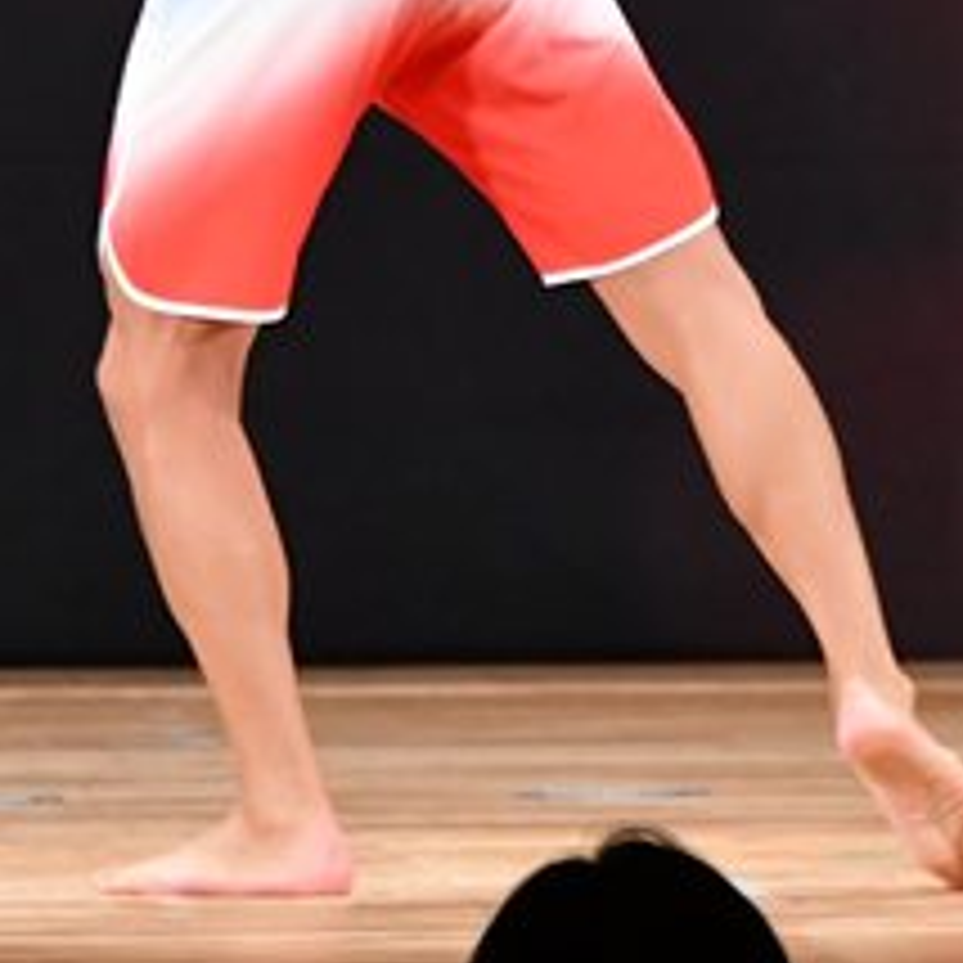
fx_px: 24644
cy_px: -144
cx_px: 475
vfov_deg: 2.2
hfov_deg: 2.2
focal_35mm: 783
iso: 3200
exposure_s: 1/400
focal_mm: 170
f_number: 5.6
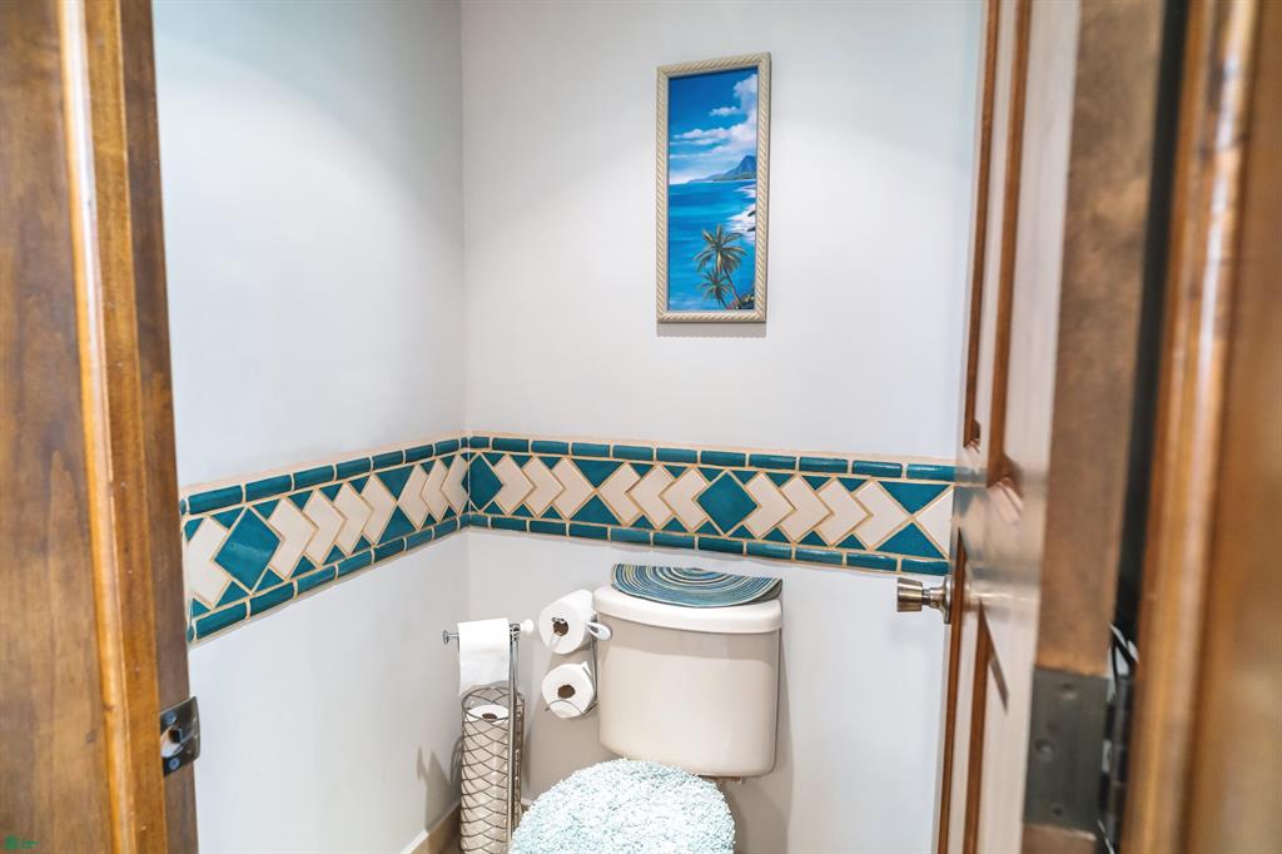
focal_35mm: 20
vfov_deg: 61.9
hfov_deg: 84.0
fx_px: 712
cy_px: 427
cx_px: 641
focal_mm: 20
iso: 500
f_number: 4.5
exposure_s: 1/10
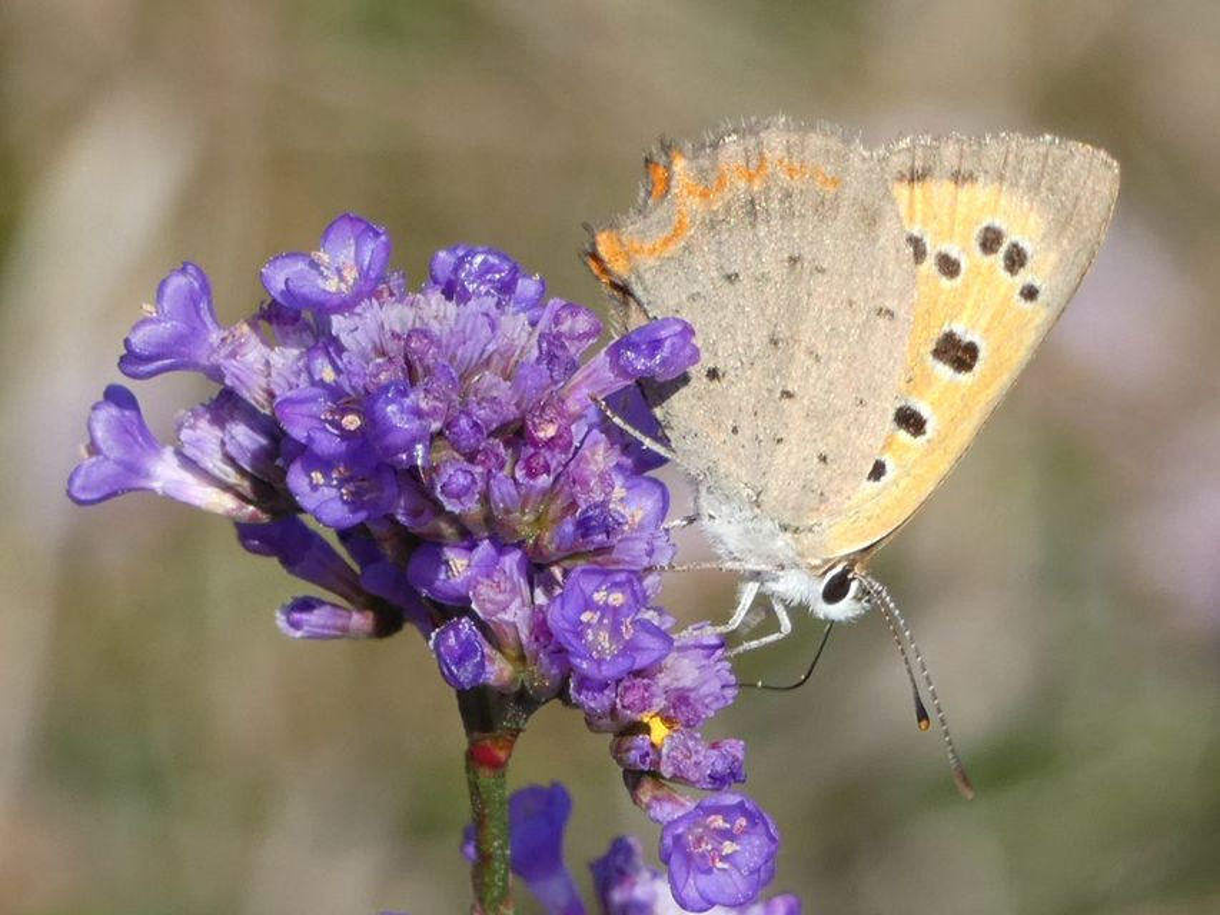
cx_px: 610
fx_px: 11949
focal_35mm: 339
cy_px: 458
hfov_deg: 5.8
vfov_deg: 4.4
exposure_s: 1/125
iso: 80
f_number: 5.6
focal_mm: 60.8
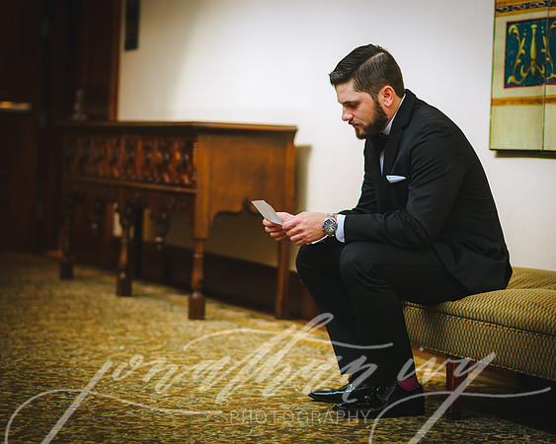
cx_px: 347
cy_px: 231
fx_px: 1856
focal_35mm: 113
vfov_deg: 13.7
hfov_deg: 17.0
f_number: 2.2
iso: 800
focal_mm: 85
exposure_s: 1/250
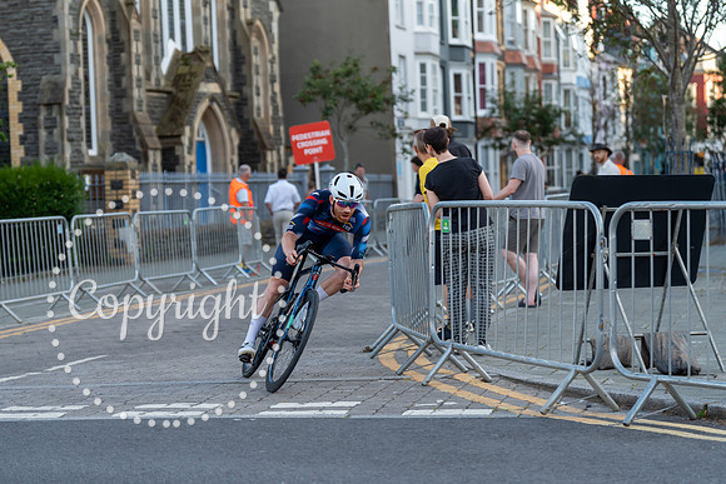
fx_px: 1775
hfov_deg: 23.1
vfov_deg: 15.5
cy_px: 242
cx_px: 363
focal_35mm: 88
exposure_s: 1/800
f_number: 3.2
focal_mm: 88
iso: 500
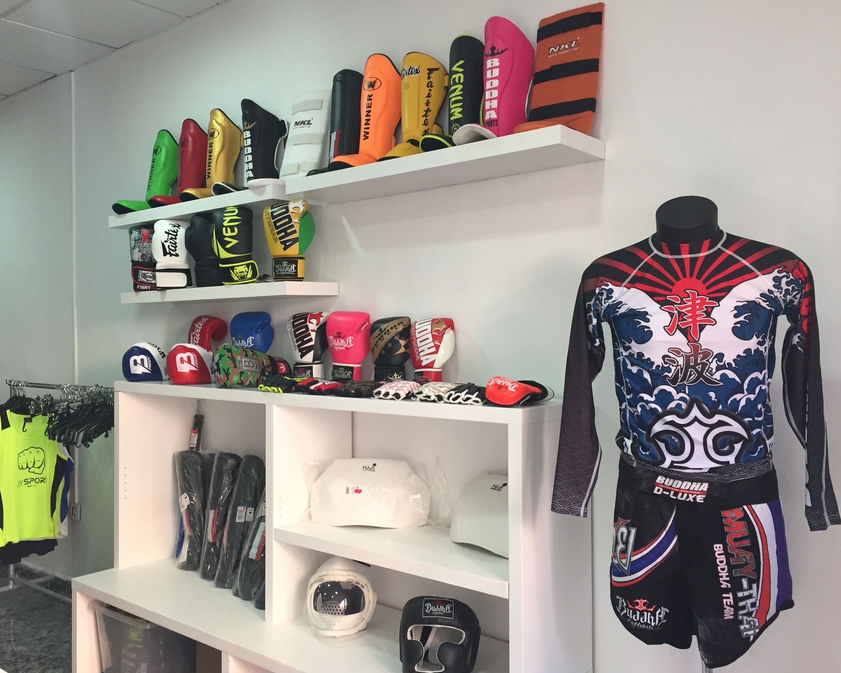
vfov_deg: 47.1
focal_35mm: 31
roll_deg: +1.2
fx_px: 772
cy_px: 343
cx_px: 400
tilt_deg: +0.5
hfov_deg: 57.2
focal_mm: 4.15
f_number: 2.2
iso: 64
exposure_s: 1/33
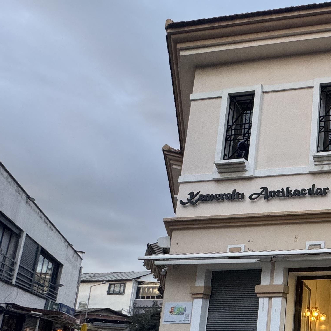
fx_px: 357
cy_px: 275
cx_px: 412
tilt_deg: +10.5
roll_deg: -0.2
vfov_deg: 46.5
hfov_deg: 36.3
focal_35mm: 33
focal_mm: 2.22
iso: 125
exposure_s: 1/100
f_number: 2.2
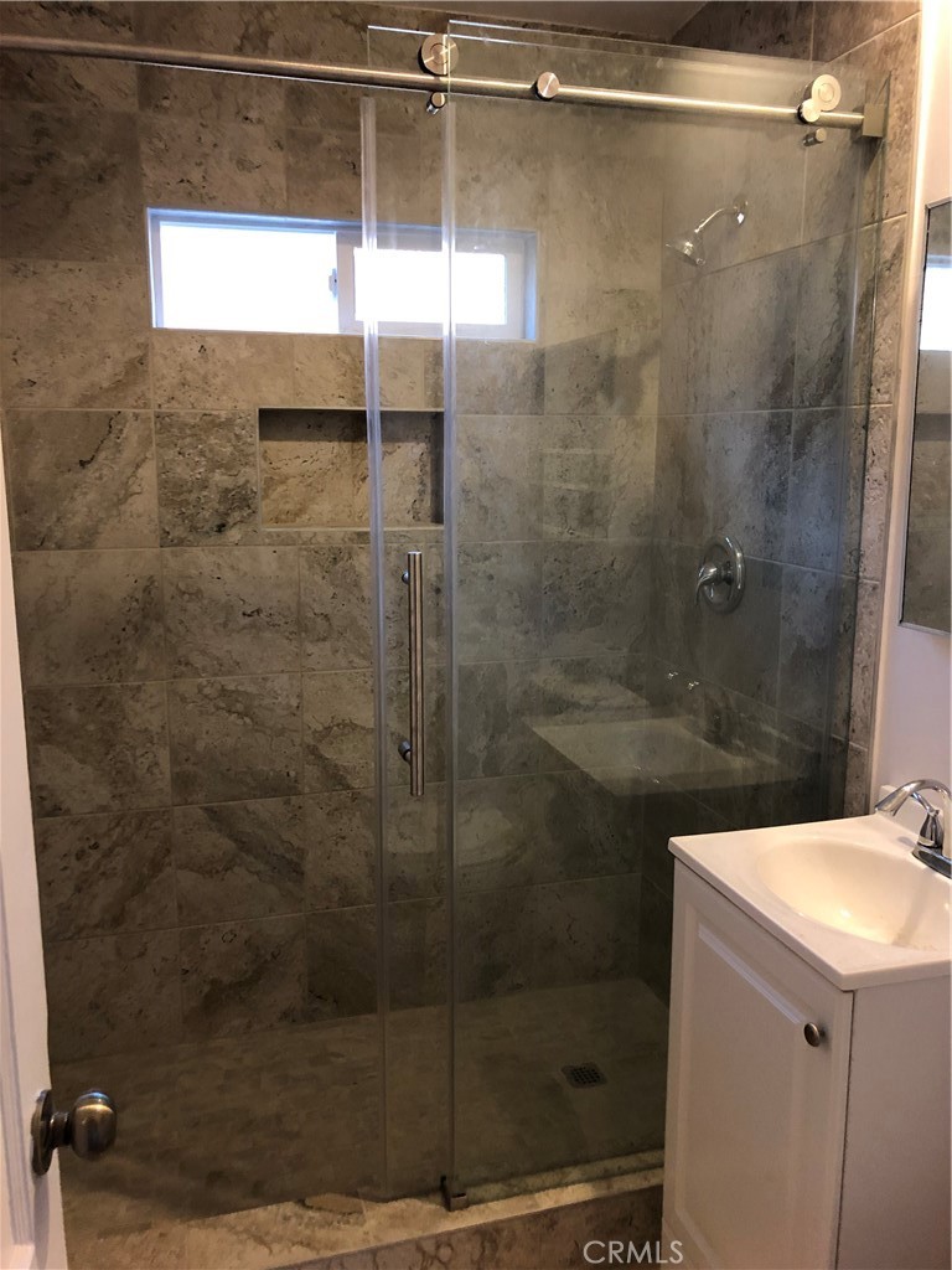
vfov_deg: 63.4
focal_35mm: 28
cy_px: 635
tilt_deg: -11.2
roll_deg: -0.7
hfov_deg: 49.7
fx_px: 1027
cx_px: 476
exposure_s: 1/15
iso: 100
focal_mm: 3.99
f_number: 1.8
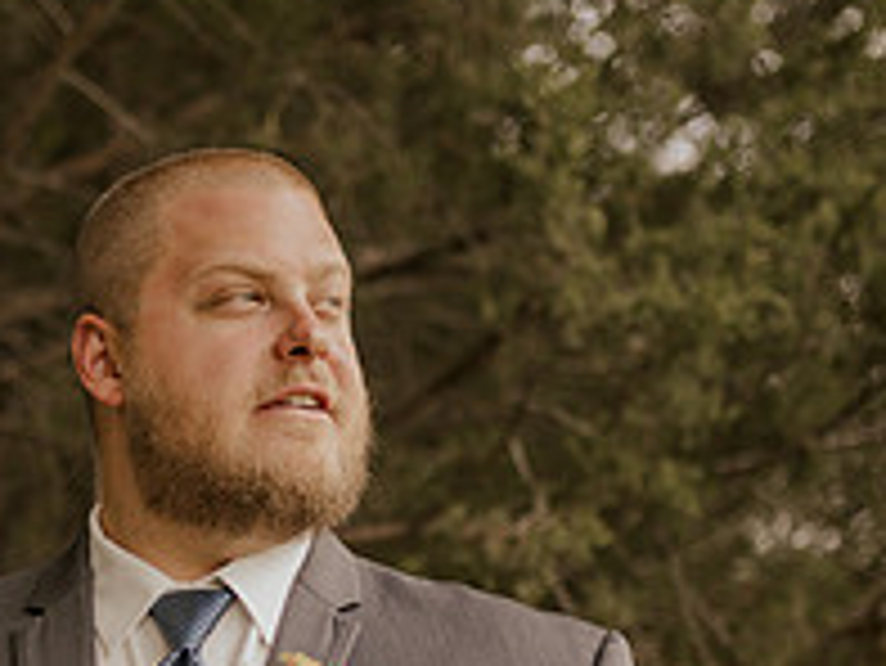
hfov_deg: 19.7
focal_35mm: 99
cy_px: 695
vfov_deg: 14.7
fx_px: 2535
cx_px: 220
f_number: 1.6
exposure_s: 1/400
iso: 64
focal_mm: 35
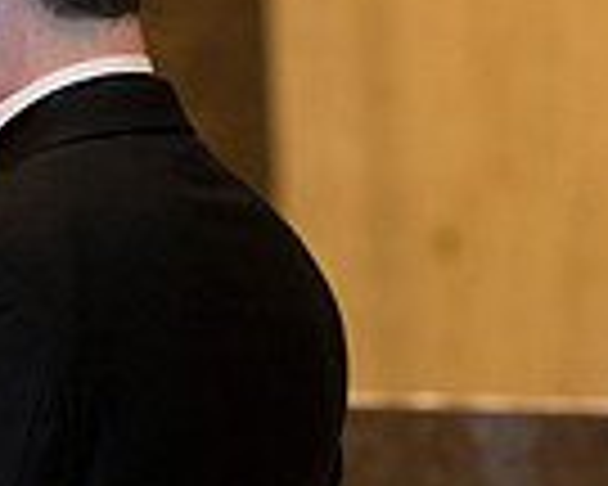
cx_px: -257
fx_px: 8709
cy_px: 621
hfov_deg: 4.0
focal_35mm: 484
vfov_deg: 3.2
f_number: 3.5
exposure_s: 1/60
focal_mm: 120
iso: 1250
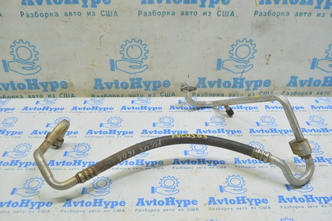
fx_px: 318
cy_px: 110
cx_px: 166
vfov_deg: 38.3
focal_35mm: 34
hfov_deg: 55.1
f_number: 5.6
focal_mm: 23
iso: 400
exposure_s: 1/20
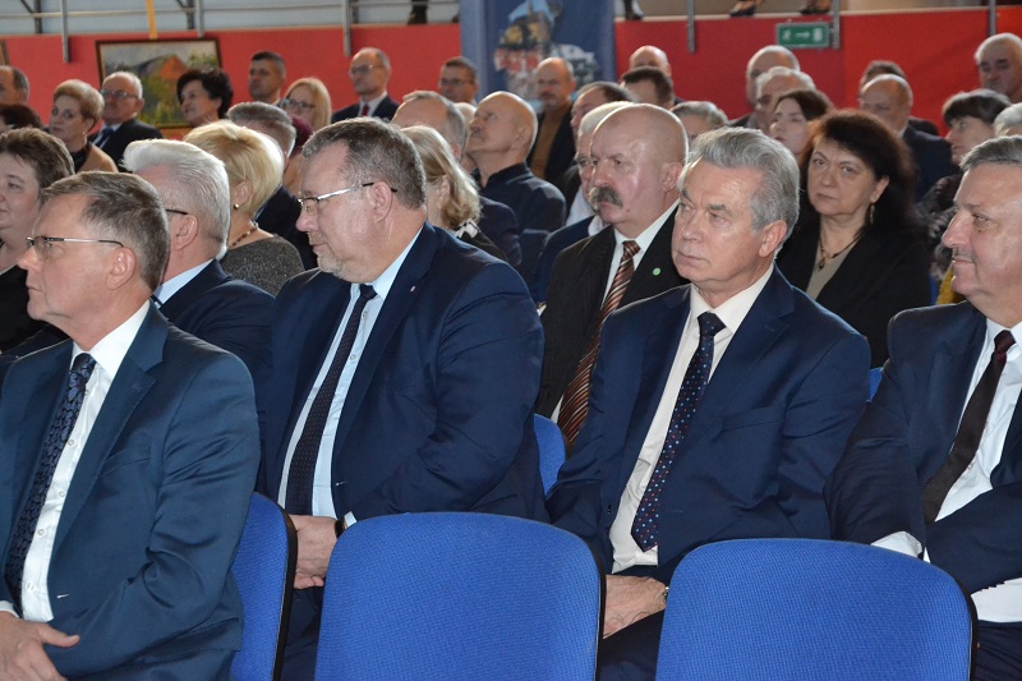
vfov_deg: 13.8
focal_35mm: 99
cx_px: 511
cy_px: 340
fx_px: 2810
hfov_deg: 20.6
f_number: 5.3
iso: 3200
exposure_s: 1/60
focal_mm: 66
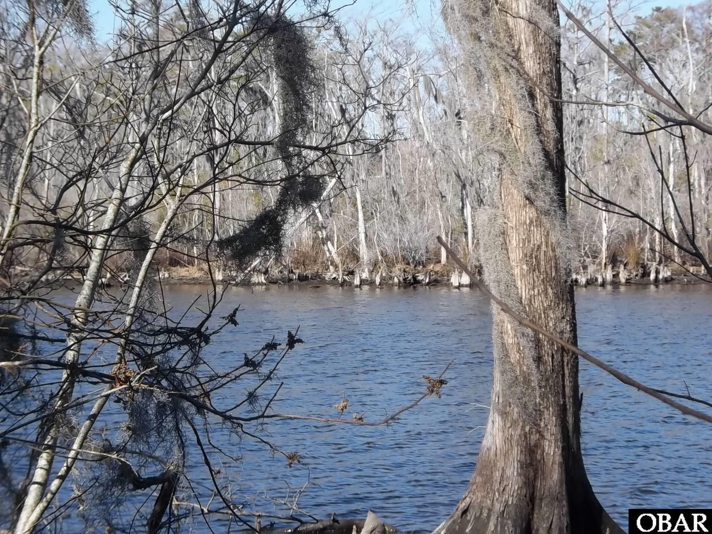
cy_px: 267
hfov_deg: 22.8
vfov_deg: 17.2
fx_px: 1769
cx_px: 356
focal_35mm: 86
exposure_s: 1/400
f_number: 4.3
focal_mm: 15.4
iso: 80
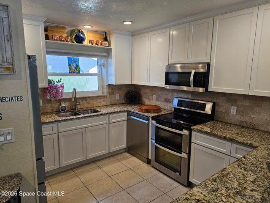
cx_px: 135
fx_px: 179
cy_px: 102
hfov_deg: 73.9
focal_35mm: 23
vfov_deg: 58.9
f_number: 1.7
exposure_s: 1/120
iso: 100
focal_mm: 6.3
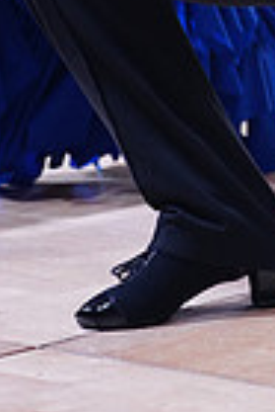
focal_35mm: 300
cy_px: -255
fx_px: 3429
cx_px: 87
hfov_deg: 4.6
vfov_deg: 6.7
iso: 1250
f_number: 2.8
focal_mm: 72
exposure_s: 1/500
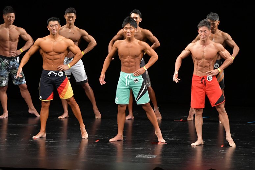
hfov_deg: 9.2
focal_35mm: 225
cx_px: 128
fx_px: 1593
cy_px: 85
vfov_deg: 6.1
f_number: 5.6
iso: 3200
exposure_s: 1/400
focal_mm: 150
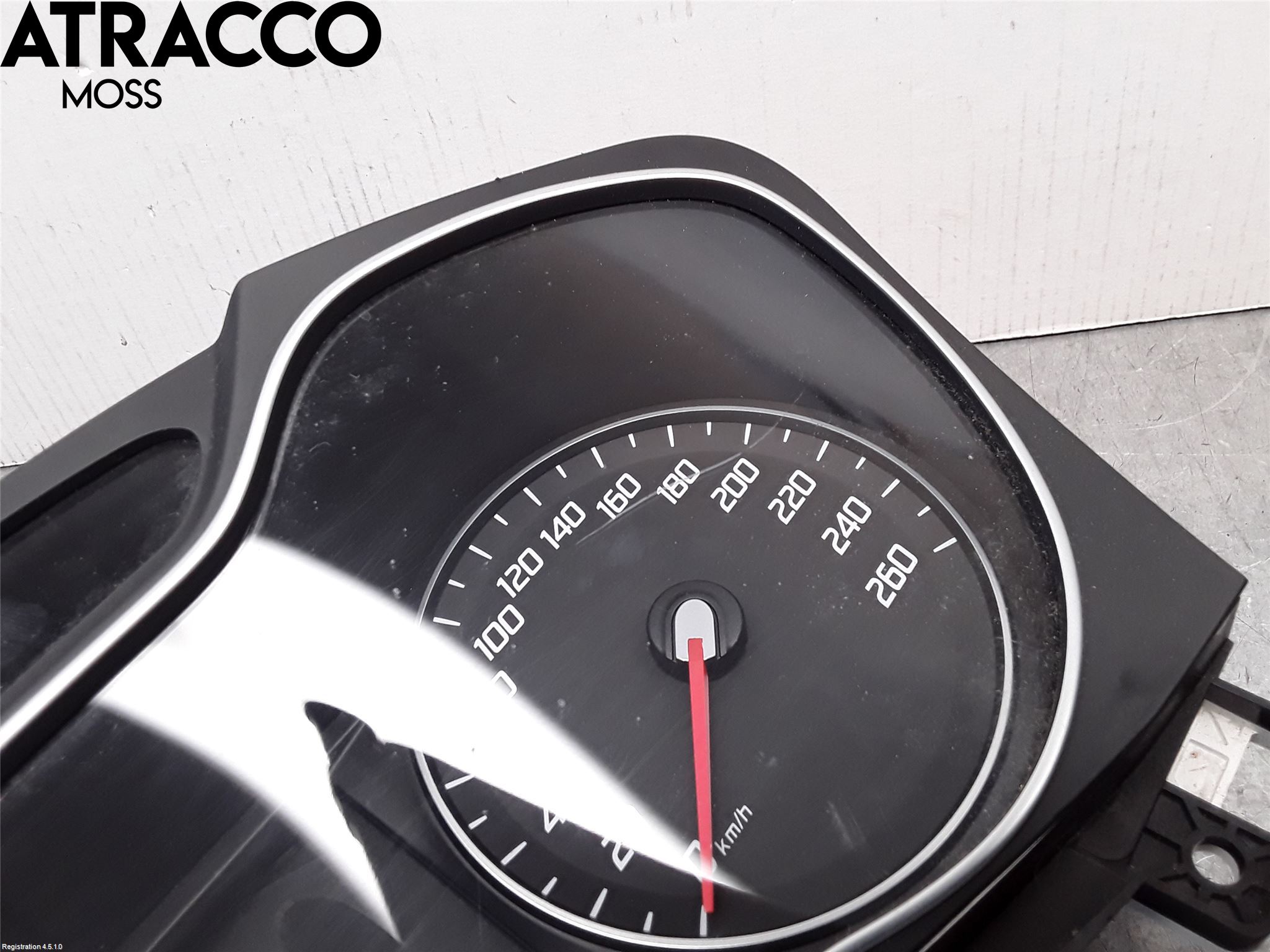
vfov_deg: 49.7
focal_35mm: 28
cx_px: 635
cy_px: 476
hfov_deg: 63.4
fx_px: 1027
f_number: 1.9
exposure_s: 1/100
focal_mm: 2.91
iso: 100
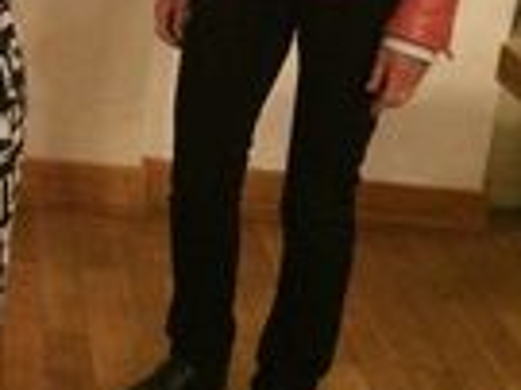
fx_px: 1293
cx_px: -216
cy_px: -85
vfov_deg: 16.4
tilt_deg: -12.5
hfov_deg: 20.2
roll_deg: -1.8
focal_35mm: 86
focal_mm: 4.15
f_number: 2.2
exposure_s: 1/17
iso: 500
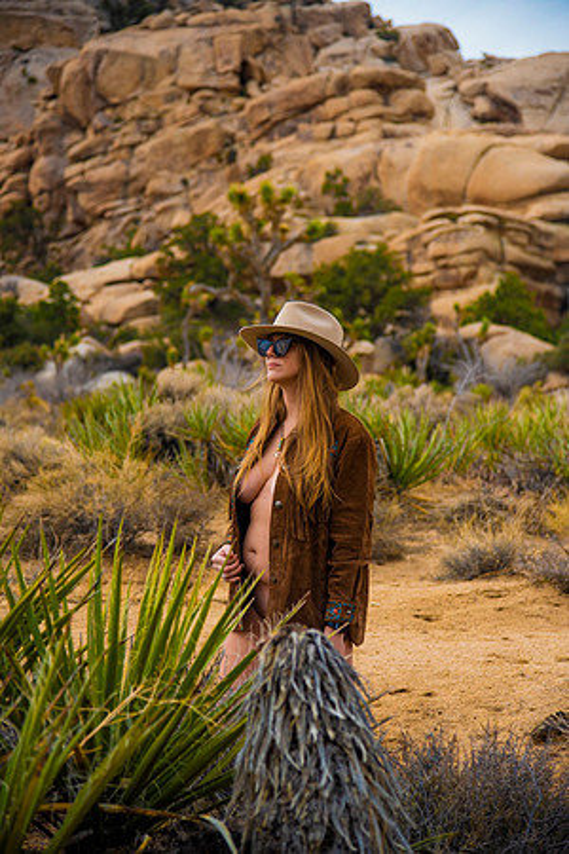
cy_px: 427
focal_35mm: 78
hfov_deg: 17.5
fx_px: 1849
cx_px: 284
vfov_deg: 26.0
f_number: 4
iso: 100
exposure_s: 1/1600
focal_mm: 78
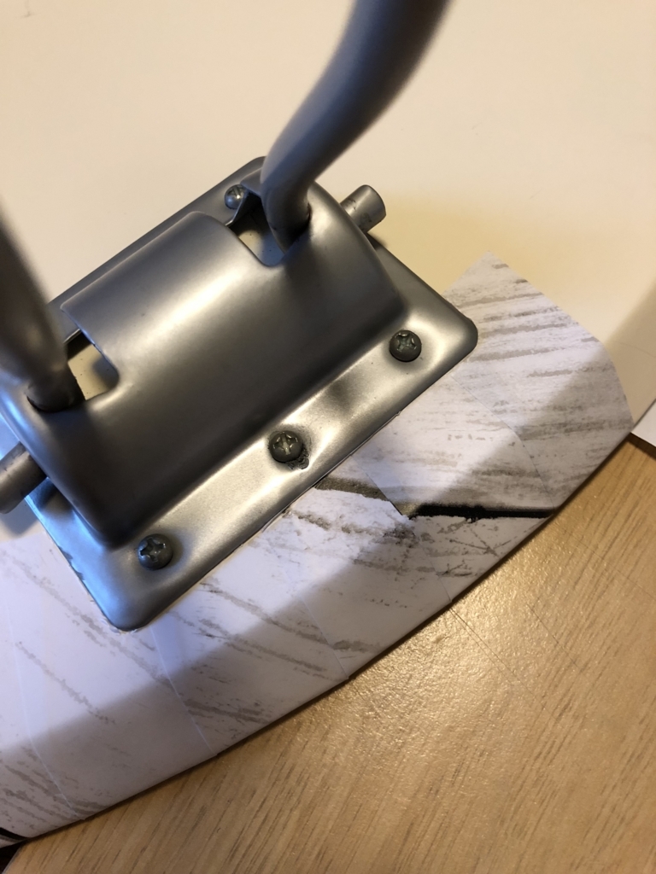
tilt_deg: -65.3
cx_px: 328
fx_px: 707
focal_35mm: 28
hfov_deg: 49.7
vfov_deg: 63.4
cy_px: 437
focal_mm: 4
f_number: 1.8
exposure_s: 1/17
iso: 80
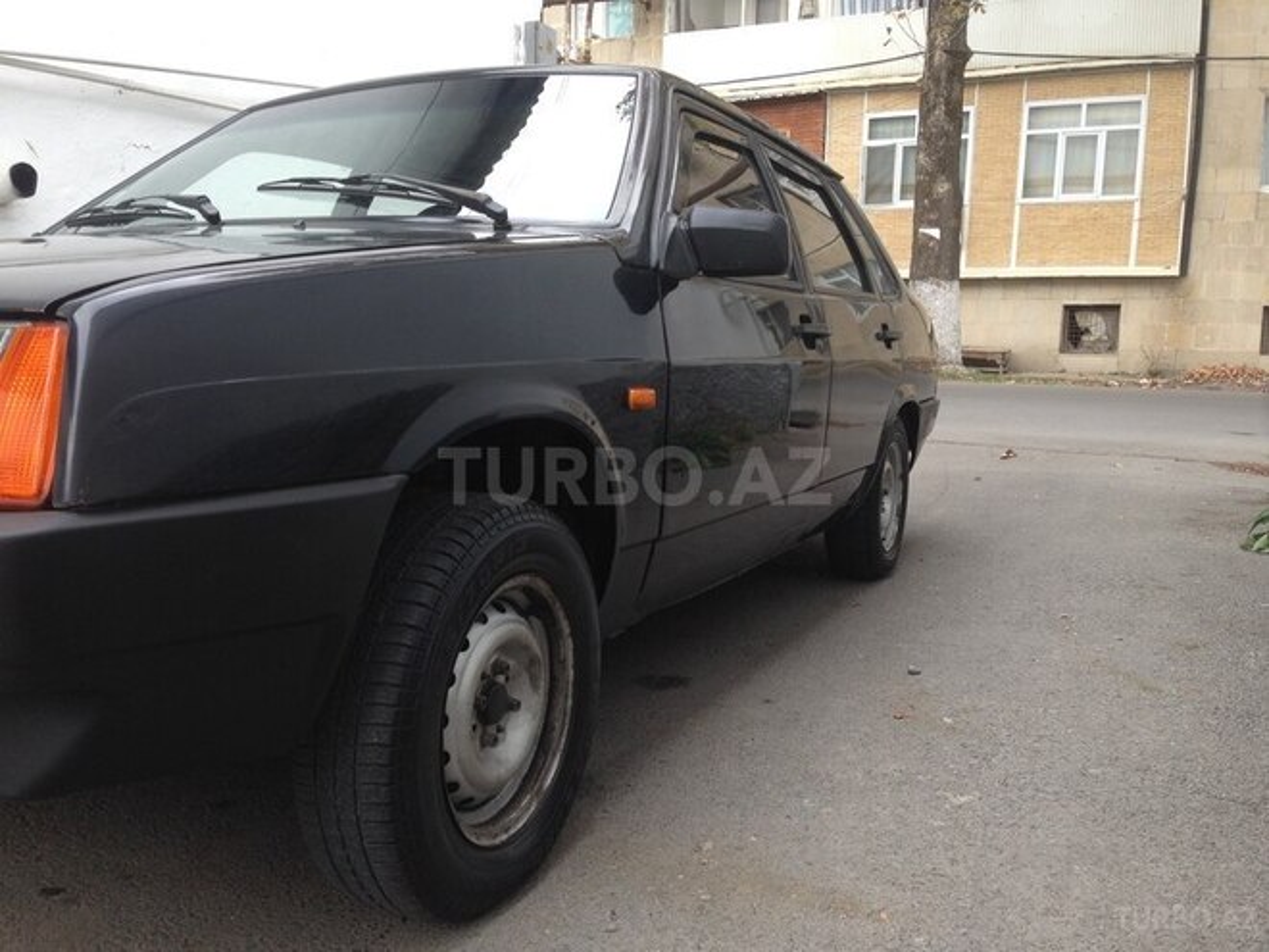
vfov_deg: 42.9
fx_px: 1210
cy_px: 476
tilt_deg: -6.8
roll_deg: -1.5
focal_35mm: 33
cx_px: 634
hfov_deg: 55.4
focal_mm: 4.12
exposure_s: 1/120
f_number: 2.4
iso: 50
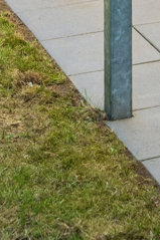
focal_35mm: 176
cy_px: -297
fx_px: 1175
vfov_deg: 10.4
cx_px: 272
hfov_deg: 7.6
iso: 400
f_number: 7.1
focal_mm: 35
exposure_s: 1/125
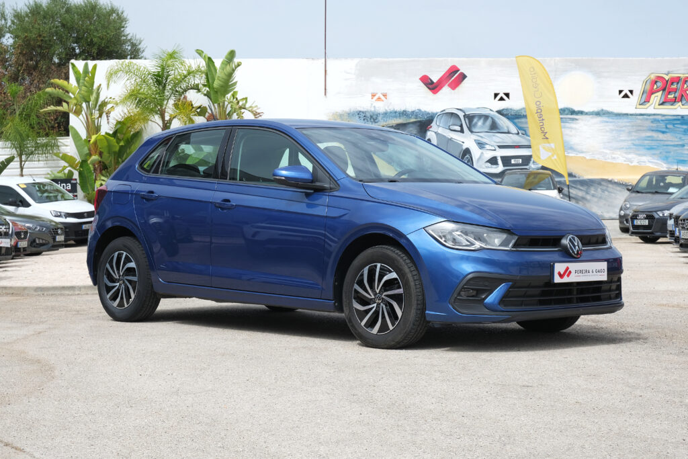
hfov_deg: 30.1
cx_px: 344
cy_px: 230
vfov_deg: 20.3
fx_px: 1281
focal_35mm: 67
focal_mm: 44.5
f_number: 9
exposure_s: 1/200
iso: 160
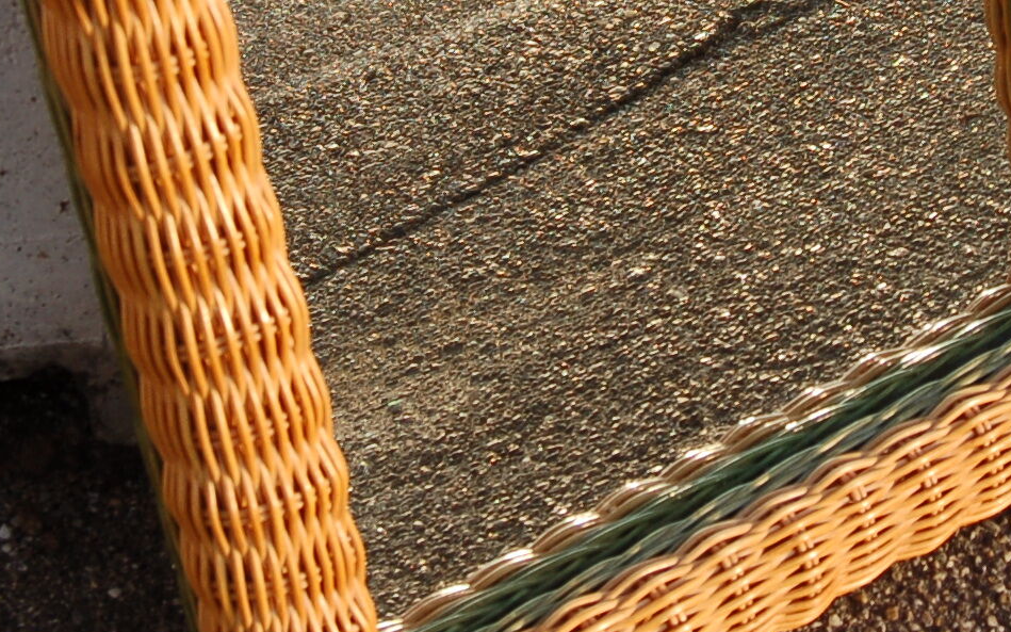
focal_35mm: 155
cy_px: -9
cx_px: 631
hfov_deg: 13.5
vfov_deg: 8.4
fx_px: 4270
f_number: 8
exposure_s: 1/250
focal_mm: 32
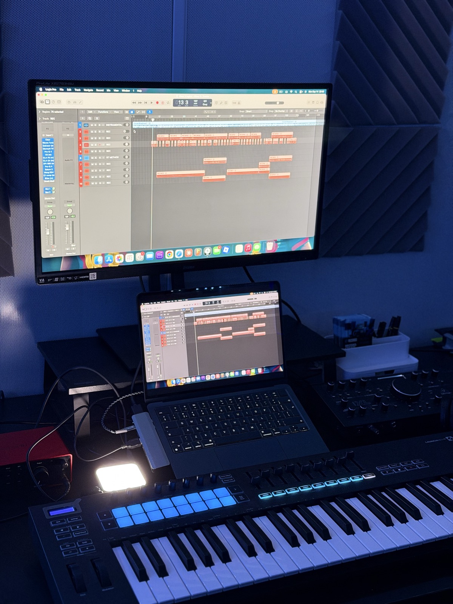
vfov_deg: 39.7
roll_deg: -3.0
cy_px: 302
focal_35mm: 48
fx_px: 838
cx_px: 226
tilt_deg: -17.2
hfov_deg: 30.3
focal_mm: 6.76
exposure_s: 1/40
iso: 250
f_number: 1.78
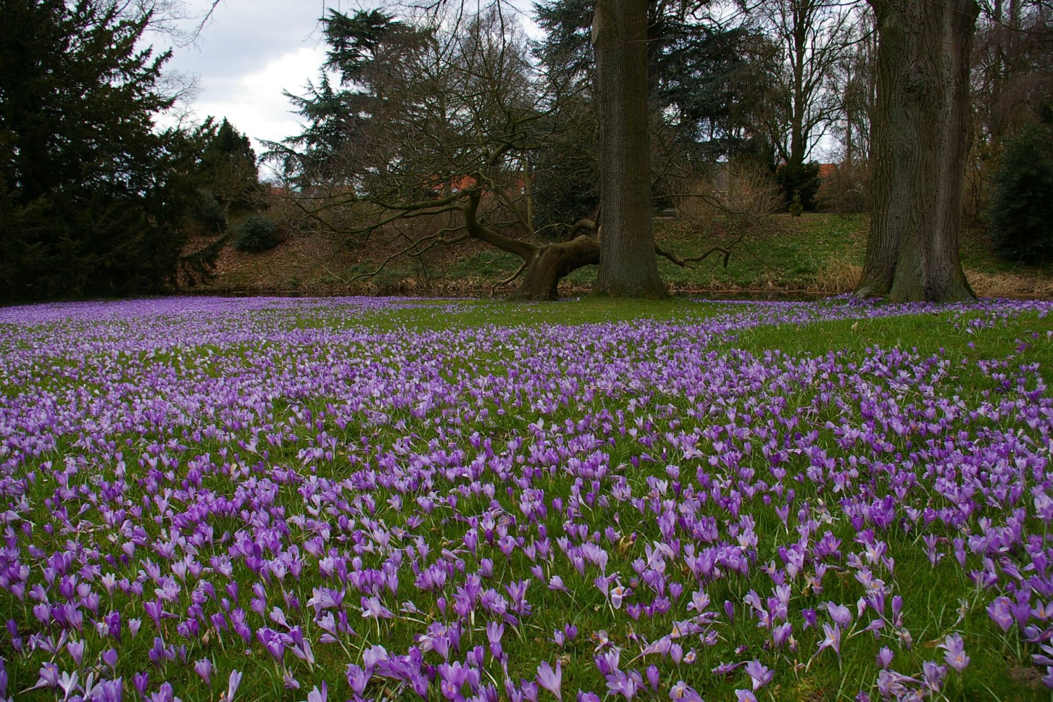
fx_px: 790
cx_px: 526
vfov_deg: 47.9
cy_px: 351
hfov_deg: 67.4
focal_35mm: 27
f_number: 8
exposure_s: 1/125
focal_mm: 18
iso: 200
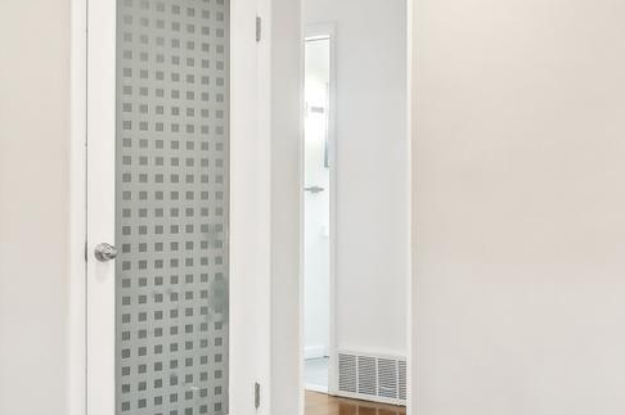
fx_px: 1023
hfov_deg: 31.9
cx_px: 595
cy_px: 193
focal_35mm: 59
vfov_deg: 22.9
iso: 400
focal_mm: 14
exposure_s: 1/10
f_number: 8
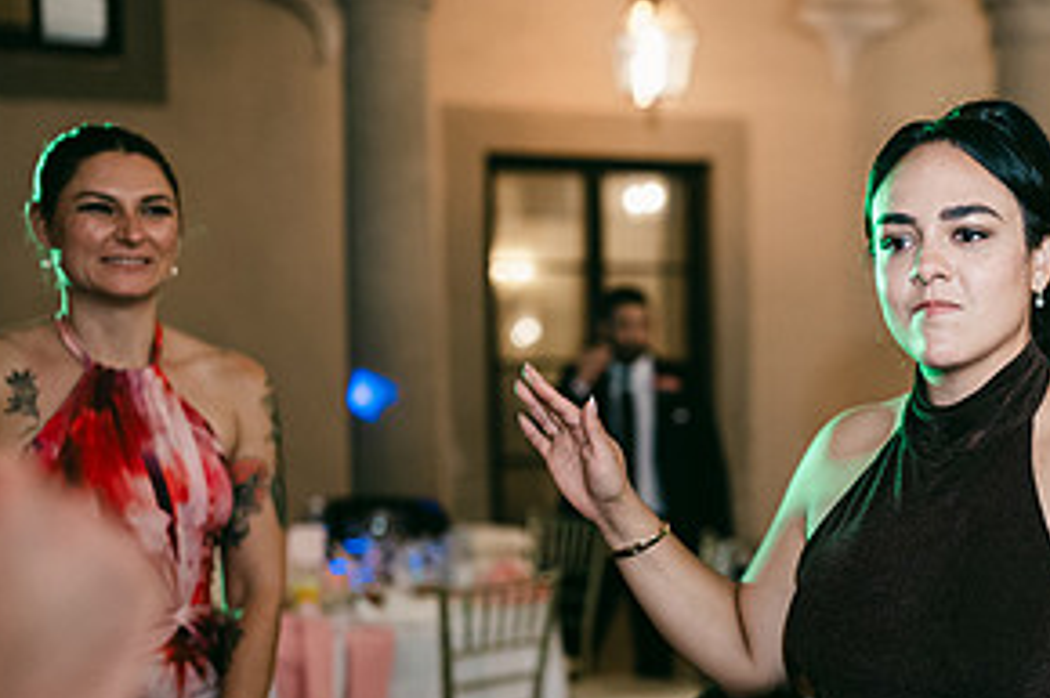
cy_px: 494
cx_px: 938
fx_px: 2040
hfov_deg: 27.8
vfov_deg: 19.3
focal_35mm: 70
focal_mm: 35
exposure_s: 1/125
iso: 1600
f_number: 1.6
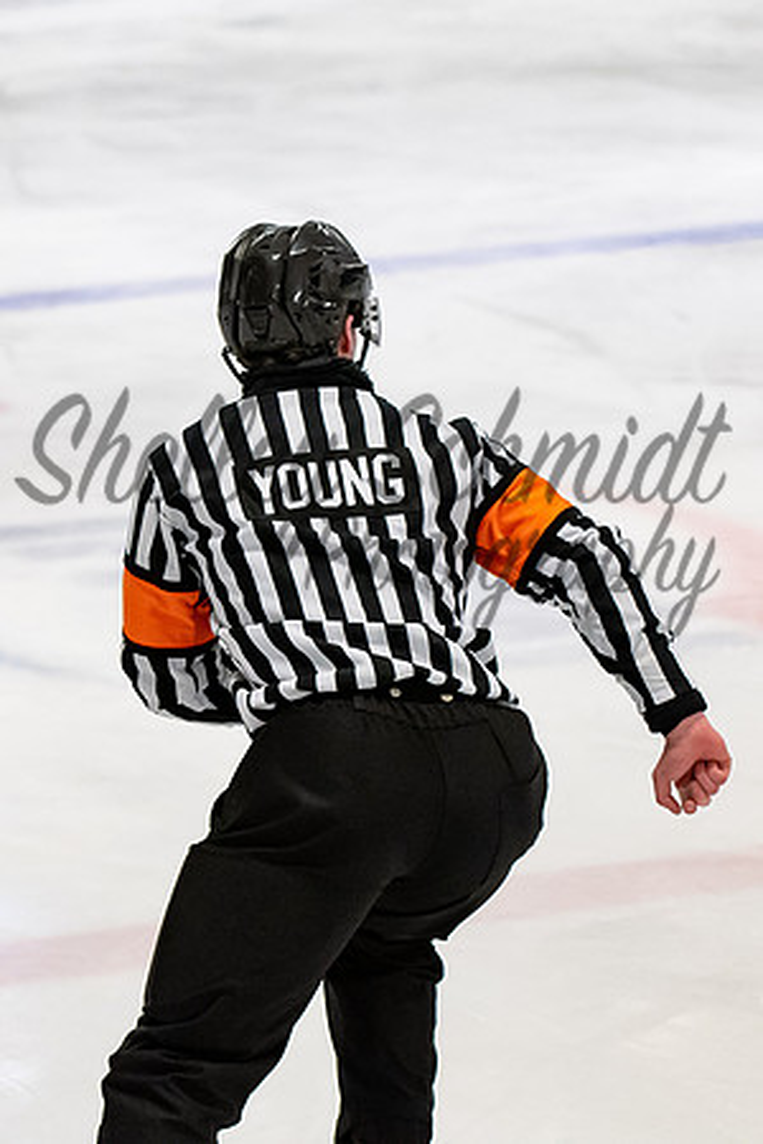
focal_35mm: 235
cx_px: 276
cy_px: 519
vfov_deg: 8.8
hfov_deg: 5.9
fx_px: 7460
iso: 2000
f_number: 3.2
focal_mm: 95
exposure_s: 1/800
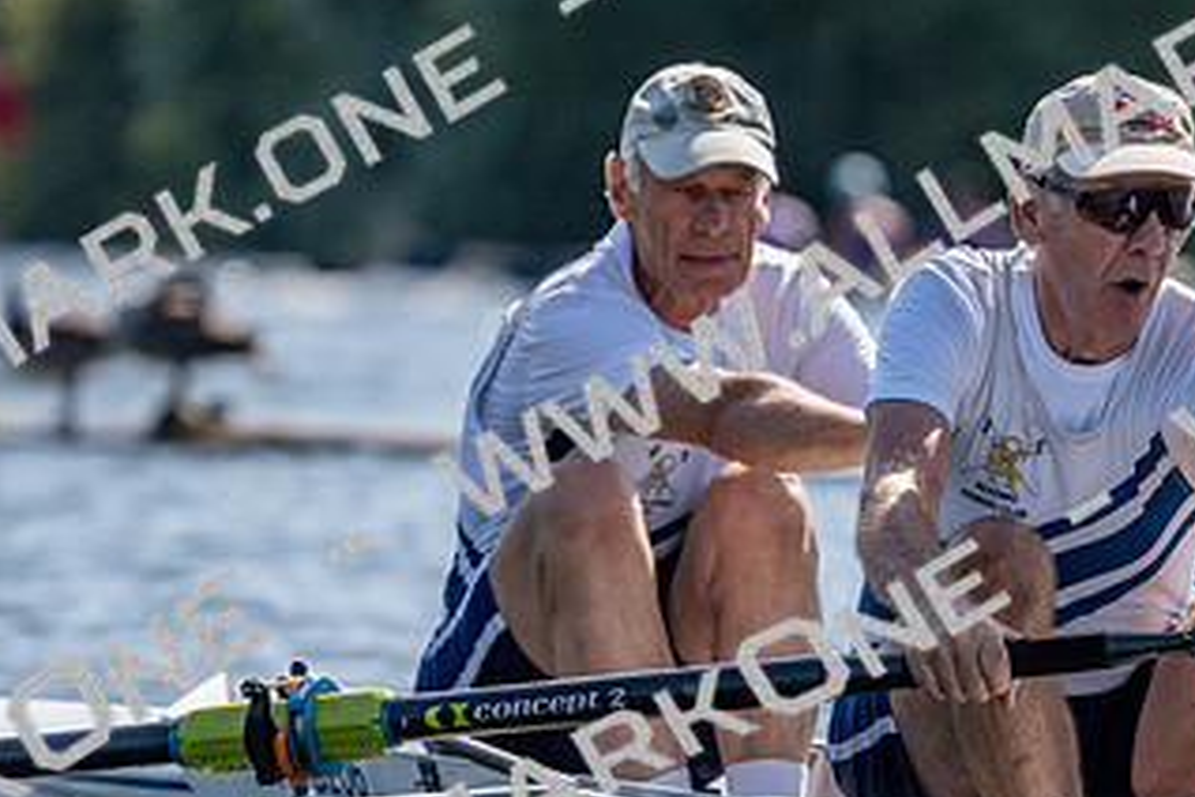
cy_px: 528
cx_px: 898
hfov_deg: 3.2
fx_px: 21575
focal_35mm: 650
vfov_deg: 2.1
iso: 320
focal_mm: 356
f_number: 6.3
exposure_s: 1/2000
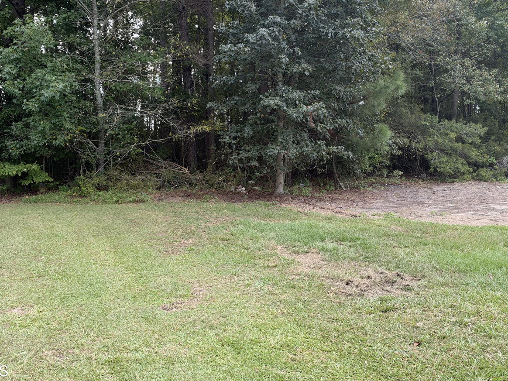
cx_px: 246
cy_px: 133
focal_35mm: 33
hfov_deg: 55.3
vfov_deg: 42.5
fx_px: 484
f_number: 1.8
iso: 80
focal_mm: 6.93
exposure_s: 1/538
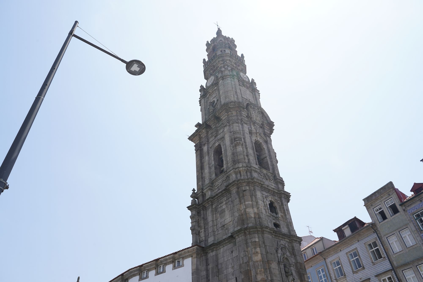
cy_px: 141
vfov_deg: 53.1
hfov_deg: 73.7
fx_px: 282
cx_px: 212
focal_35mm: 24
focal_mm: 24
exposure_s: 1/100
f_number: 13
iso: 100
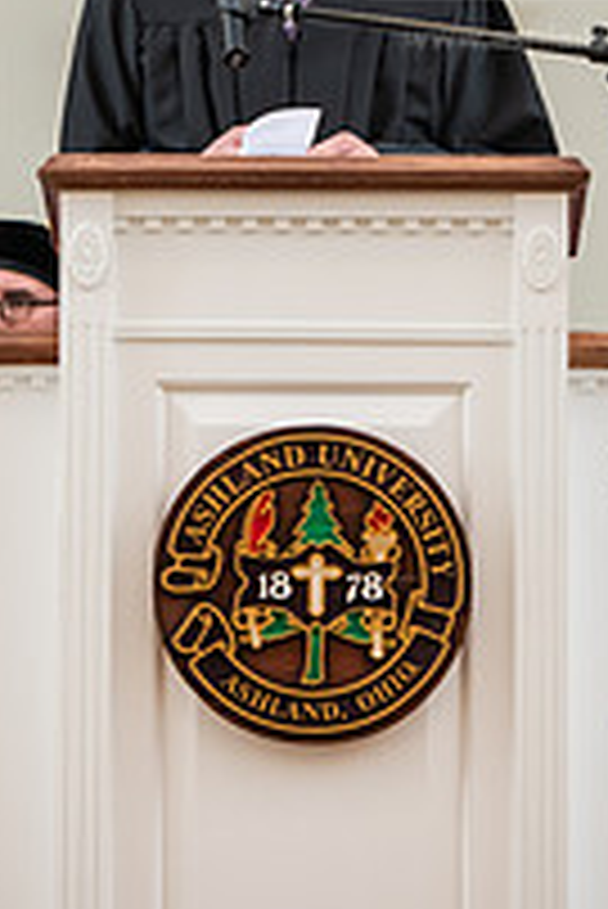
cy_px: 86
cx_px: 297
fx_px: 7030
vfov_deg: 7.4
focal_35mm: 278
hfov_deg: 5.0
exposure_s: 1/200
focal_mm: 125
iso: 1250
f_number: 3.5
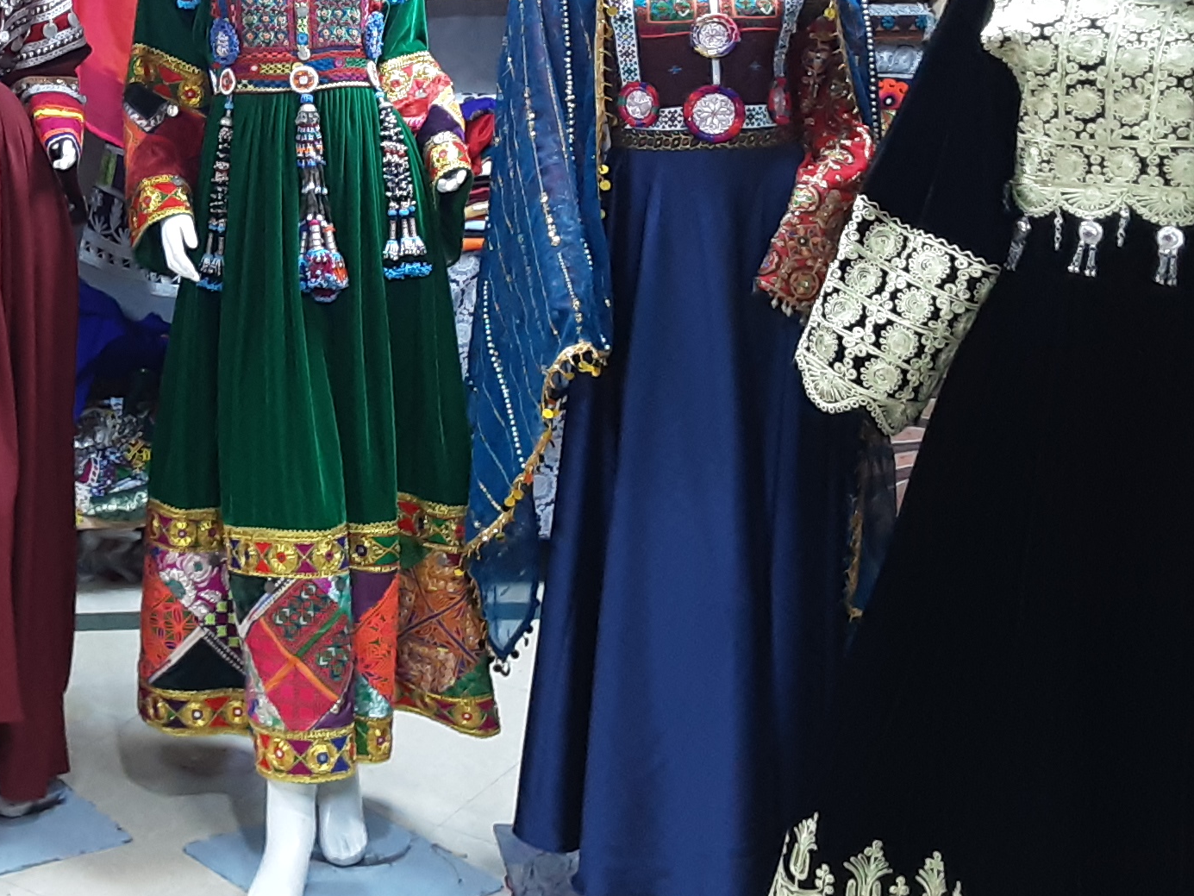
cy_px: 149
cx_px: -3
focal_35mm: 66
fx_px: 2277
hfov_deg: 27.7
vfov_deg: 21.9
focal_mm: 2.9
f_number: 1.9
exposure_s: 1/33
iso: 160
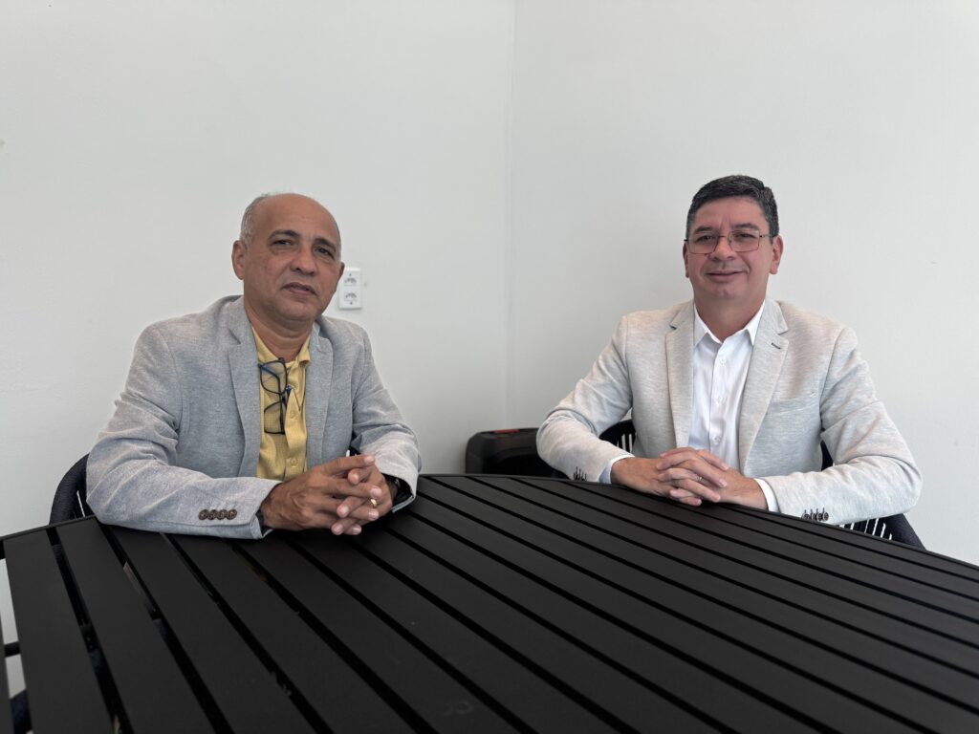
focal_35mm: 24
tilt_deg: -6.7
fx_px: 679
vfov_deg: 56.8
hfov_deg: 71.6
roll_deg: +0.1
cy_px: 367
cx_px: 490
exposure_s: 1/445
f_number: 1.78
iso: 80
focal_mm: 6.76
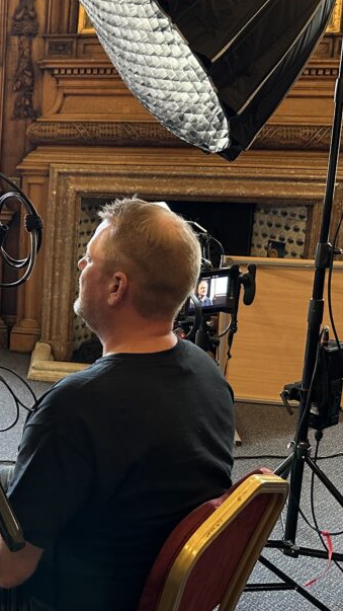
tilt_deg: -10.4
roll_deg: -0.9
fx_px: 841
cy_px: 280
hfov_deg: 21.4
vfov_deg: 39.8
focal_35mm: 52
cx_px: -70
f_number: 1.78
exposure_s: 1/50
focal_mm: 6.86
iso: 320
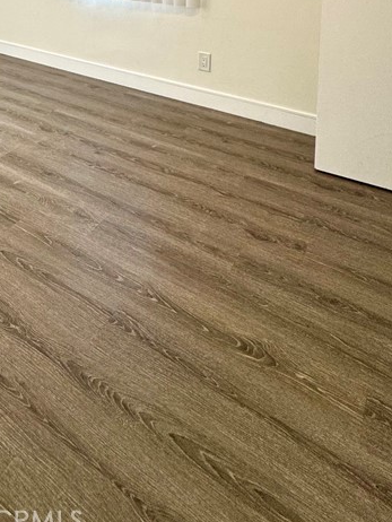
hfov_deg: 40.7
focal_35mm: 31
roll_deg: +1.4
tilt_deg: -6.2
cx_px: 15
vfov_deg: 45.2
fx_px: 468
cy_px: -42
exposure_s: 1/120
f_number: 2.2
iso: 100
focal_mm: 2.22
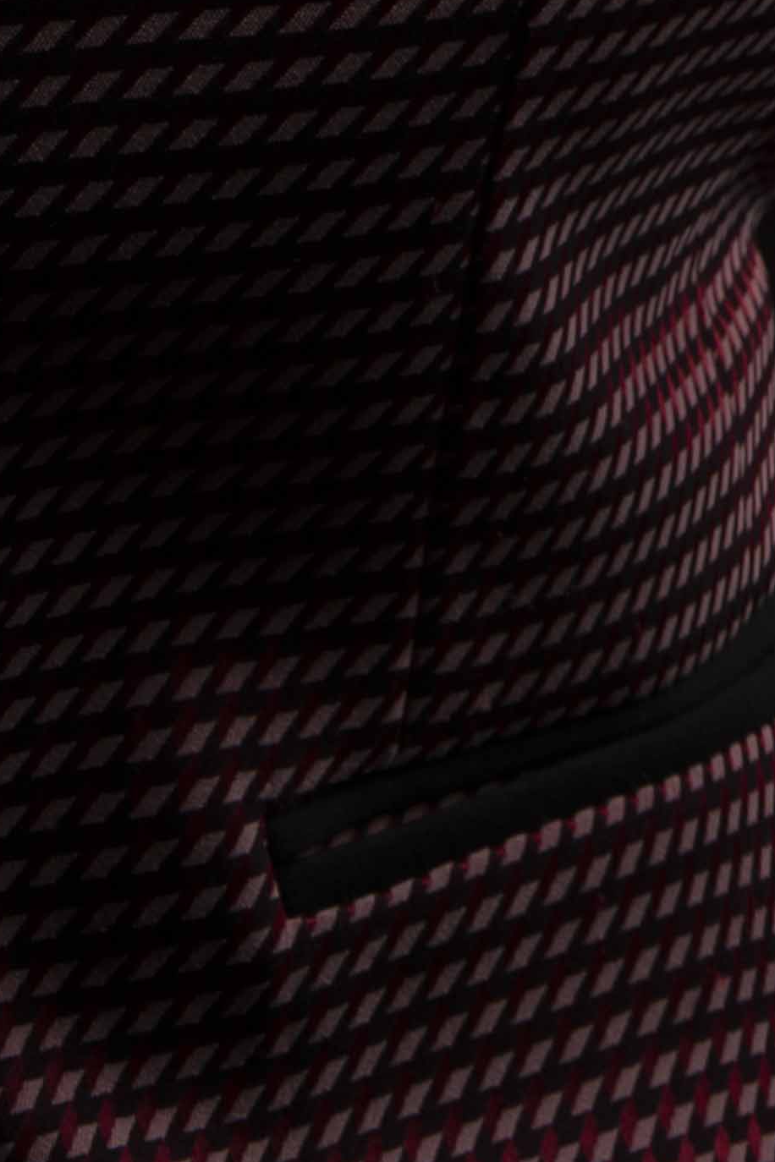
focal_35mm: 733
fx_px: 23668
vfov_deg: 2.8
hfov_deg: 1.9
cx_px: 1383
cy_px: -1796
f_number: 8
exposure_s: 1/250
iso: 100
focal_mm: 122
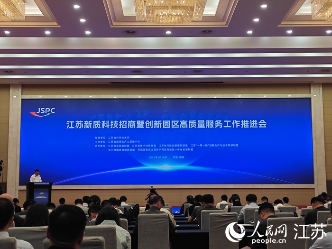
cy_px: 124
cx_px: 166
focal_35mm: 55
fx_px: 528
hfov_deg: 34.9
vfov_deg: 26.6
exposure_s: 1/100
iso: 50
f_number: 1.6
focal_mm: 5.84
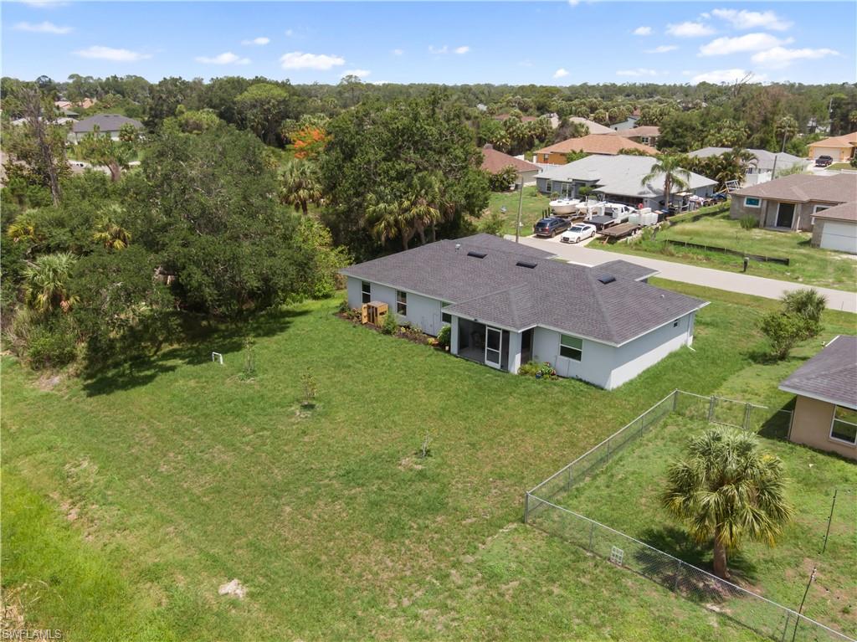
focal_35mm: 30
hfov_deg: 60.0
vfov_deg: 46.8
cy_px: 321
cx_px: 428
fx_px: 742
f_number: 3.1
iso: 100
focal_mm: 5.22
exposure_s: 1/1250
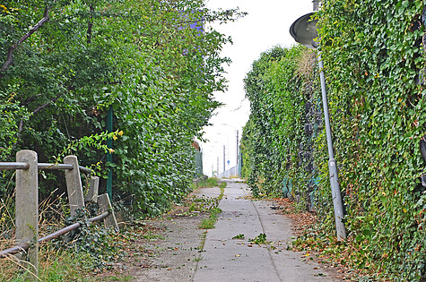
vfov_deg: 13.8
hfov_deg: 20.6
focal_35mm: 99
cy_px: 141
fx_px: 1170
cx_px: 213
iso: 200
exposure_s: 1/200
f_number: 7.1
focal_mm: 66
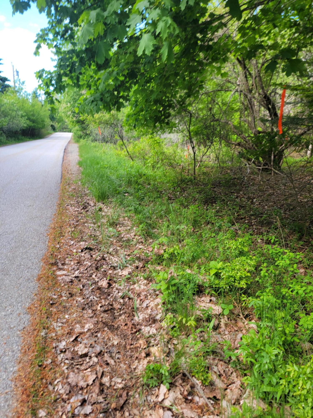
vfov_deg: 71.6
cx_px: 156
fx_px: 289
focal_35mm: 24
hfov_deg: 56.8
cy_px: 209
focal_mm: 6.7
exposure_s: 1/120
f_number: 1.8
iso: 20
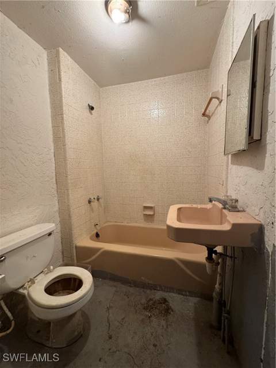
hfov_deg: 85.7
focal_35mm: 14
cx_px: 138
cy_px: 184
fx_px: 149
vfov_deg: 102.1
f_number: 2.2
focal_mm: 2.22
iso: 400
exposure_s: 1/60
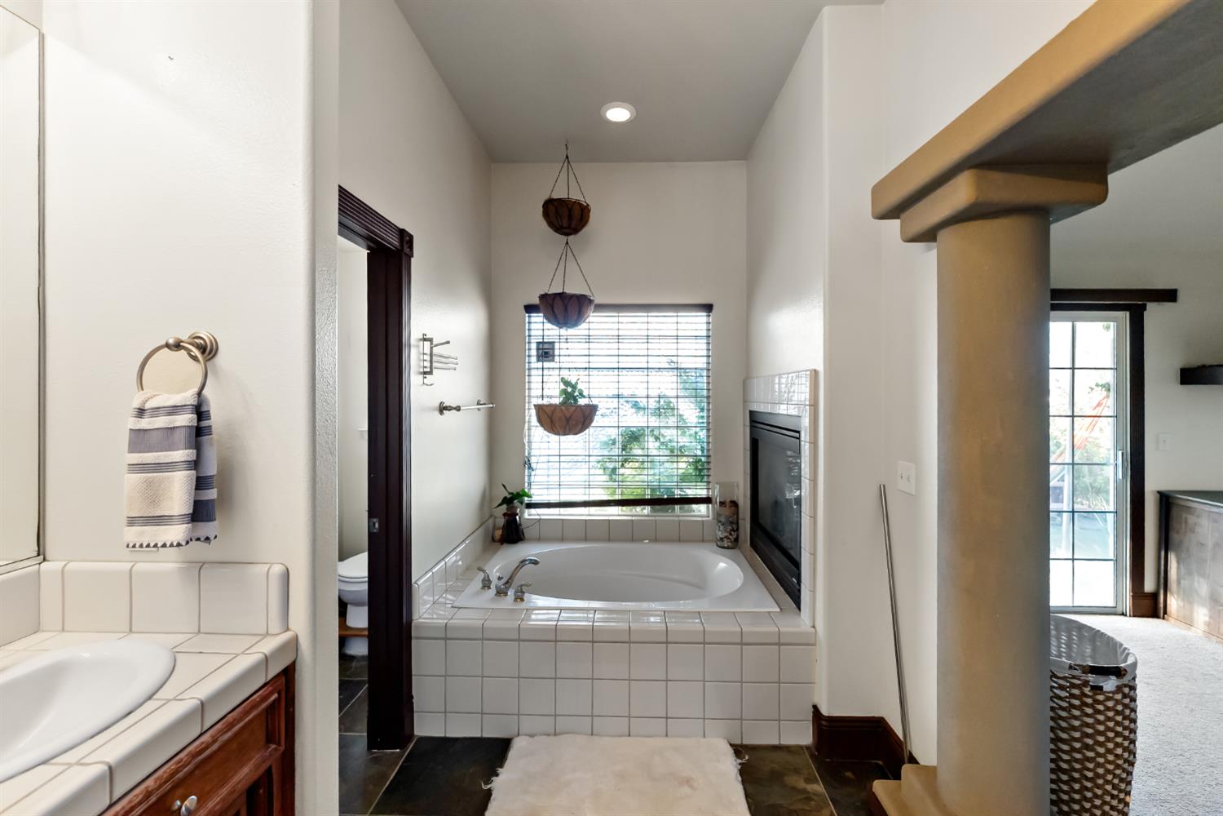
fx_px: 476
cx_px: 612
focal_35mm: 14
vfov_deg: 81.2
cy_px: 408
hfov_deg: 104.3
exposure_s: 1/160
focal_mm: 14
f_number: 4
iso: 1000
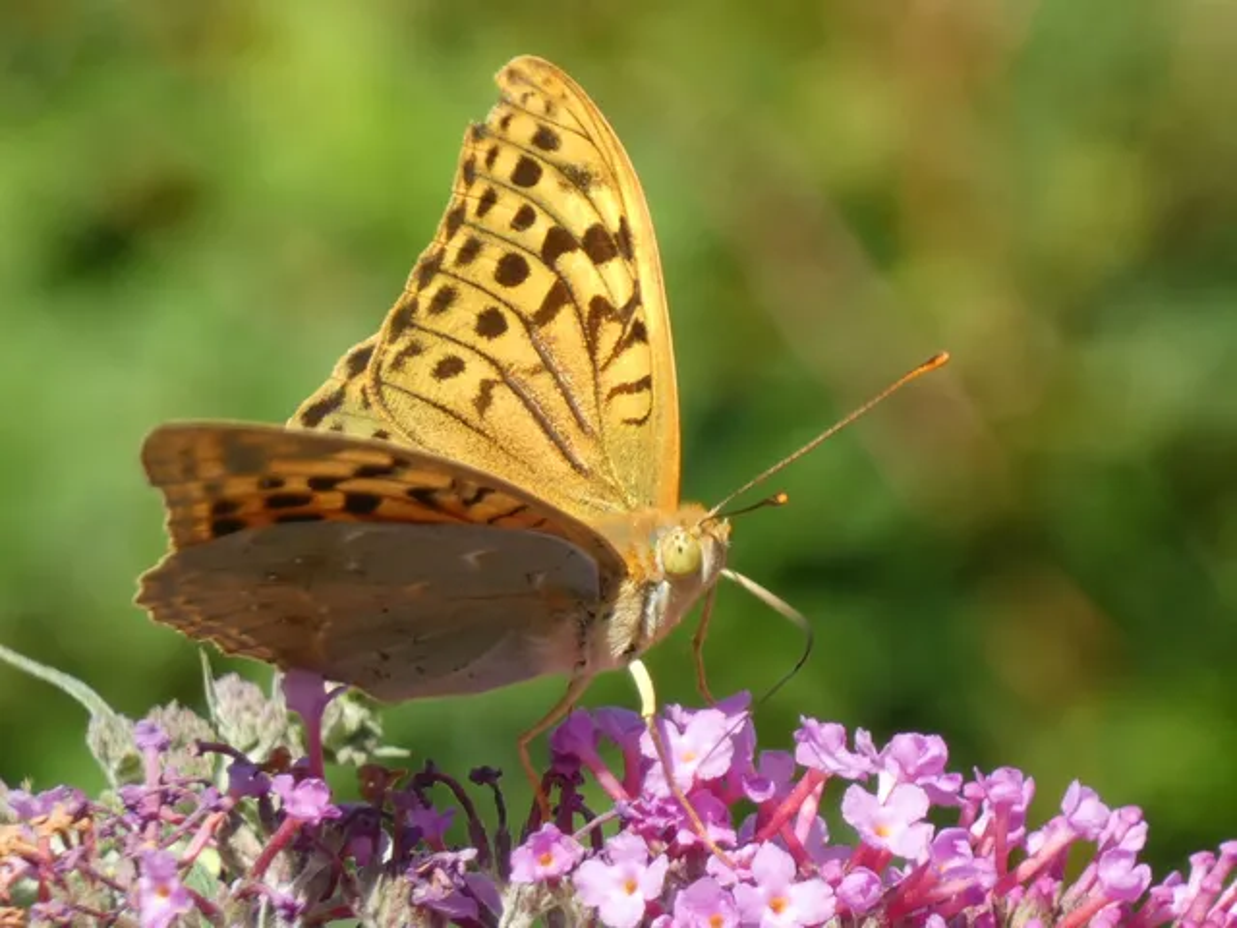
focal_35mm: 500
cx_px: 618
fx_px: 17867
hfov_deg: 4.0
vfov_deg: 3.0
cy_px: 464
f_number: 5.6
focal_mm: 89.5
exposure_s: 1/200
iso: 80
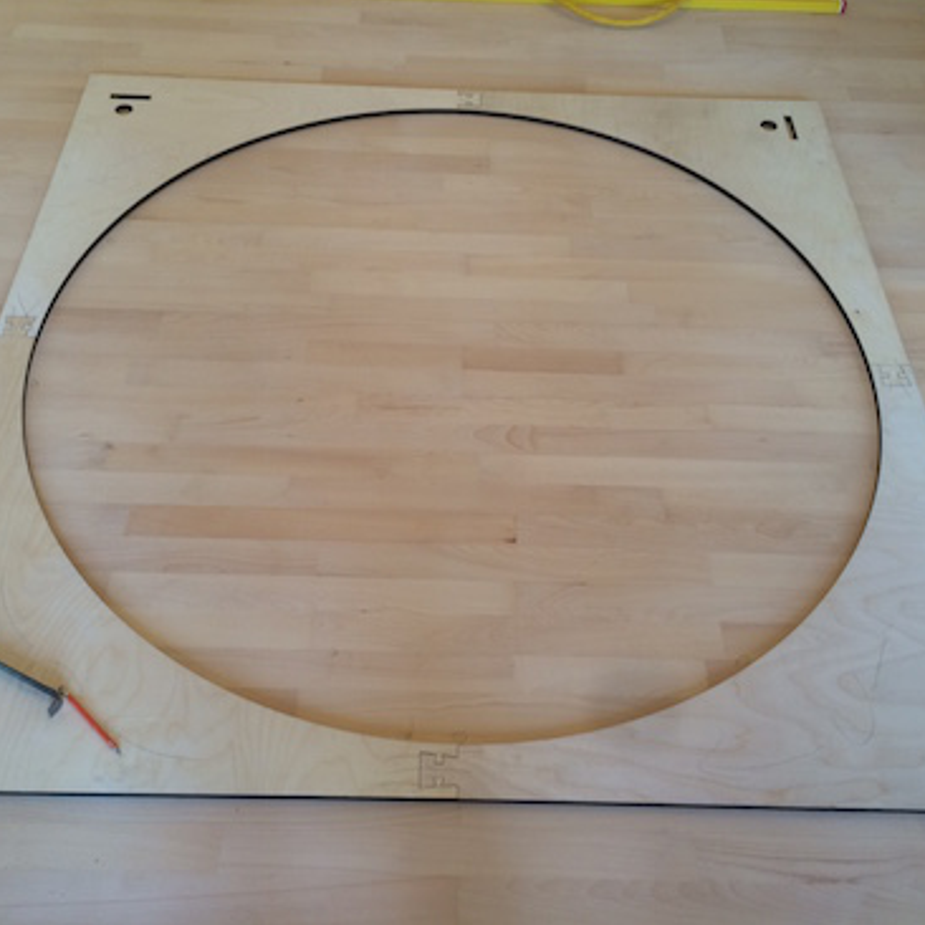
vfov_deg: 47.2
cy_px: 454
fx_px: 1058
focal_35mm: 35
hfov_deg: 47.2
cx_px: 457
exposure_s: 1/30
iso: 40
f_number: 2.2
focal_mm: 4.15
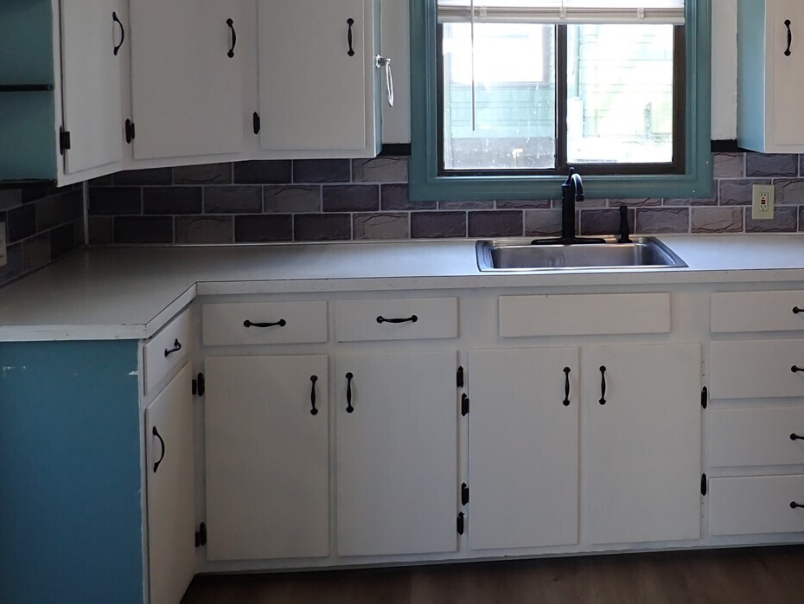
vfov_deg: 32.8
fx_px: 999
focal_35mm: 43
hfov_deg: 43.0
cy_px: 132
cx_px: 559
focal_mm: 4.5
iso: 160
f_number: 2
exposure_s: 1/125
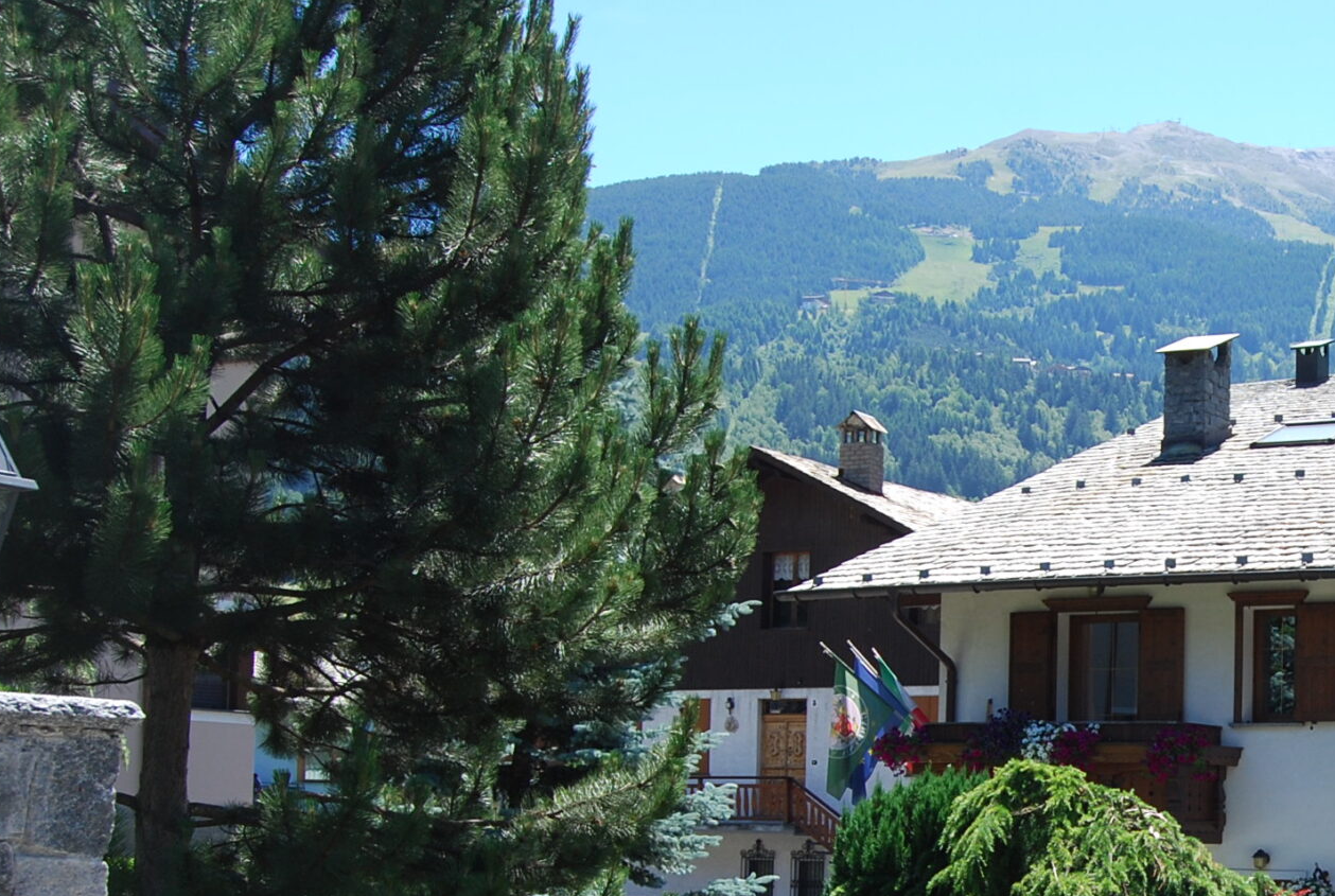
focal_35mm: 61
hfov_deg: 30.9
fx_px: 2267
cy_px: 723
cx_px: 1273
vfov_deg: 22.1
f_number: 8
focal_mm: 20
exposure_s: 1/250
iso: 200
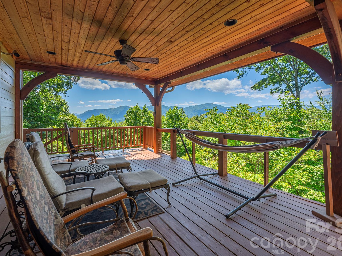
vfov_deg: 78.1
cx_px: 166
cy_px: 122
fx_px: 158
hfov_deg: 94.5
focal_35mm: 16
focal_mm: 14
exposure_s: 1/500
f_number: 8
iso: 320
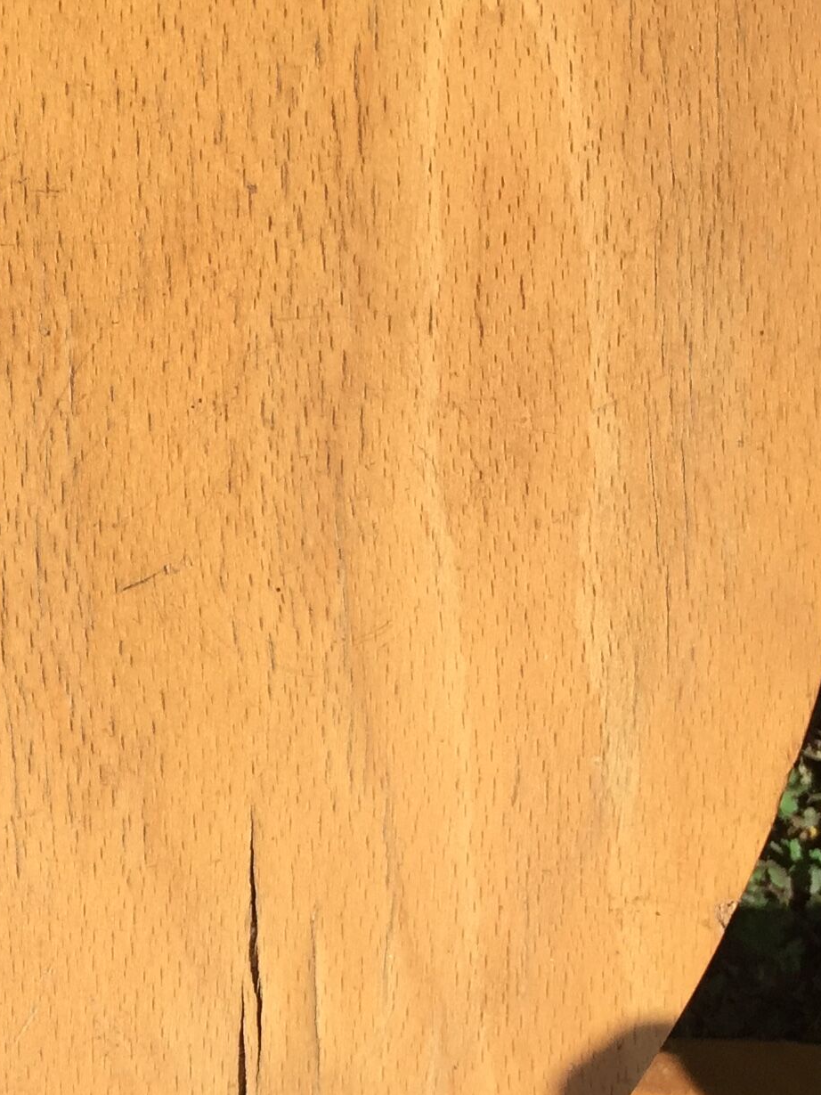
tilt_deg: -85.1
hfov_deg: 18.7
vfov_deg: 25.1
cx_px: 23
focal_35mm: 77
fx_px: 2435
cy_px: 812
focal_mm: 4.15
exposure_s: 1/1883
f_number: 2.2
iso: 32
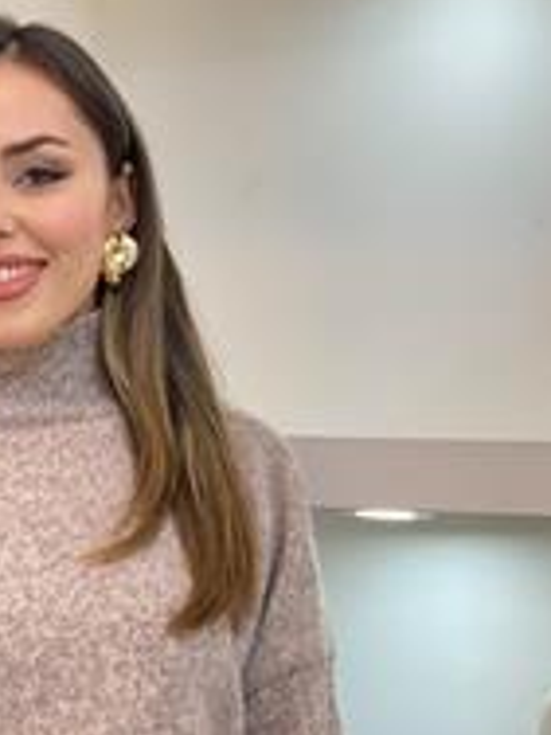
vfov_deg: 16.9
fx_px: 2419
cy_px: 713
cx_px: 55
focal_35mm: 114
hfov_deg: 12.9
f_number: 2
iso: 100
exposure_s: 1/100
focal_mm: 6
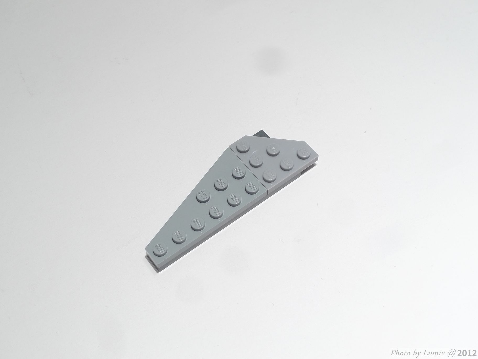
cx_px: 239
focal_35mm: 52
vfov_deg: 28.0
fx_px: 718
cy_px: 180
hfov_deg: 36.8
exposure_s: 1/2.5
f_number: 4.5
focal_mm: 11.1
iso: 80
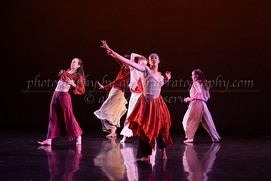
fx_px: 754
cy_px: 90
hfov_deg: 20.4
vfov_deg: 13.7
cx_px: 128
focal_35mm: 100
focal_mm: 75
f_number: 4
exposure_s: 1/400
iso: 4000
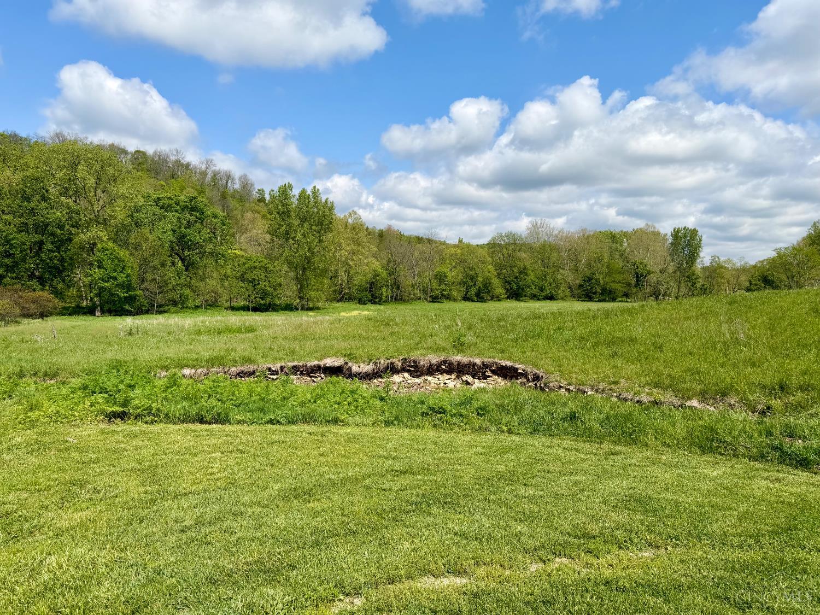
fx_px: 569
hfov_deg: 71.6
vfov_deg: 56.8
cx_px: 410
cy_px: 308
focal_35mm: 24
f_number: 1.78
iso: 80
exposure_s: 1/6711
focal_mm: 6.76
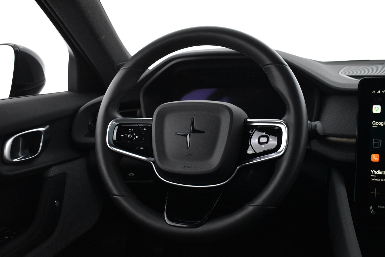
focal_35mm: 40
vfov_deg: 33.0
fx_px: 433
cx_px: 192
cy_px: 128
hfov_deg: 47.9
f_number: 4
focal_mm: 27
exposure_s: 1/40
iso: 3200
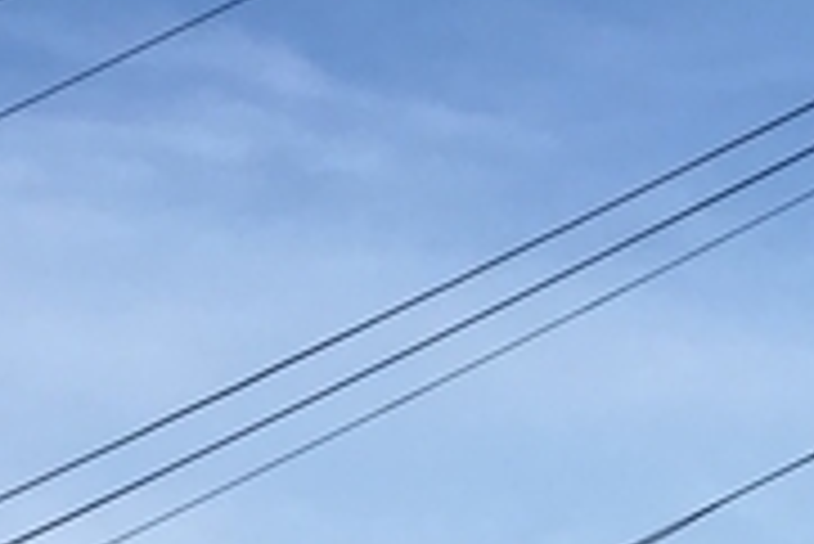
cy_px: 1978
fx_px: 4526
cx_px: 117
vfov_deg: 6.0
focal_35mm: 200
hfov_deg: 10.2
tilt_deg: -6.3
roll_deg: -1.2
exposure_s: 1/1350
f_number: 2.2
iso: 25
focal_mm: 4.15
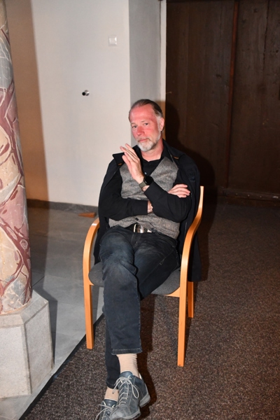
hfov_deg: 34.2
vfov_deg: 49.6
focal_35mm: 39
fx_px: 455
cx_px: 140
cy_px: 210
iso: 6400
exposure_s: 1/60
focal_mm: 26
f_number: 4
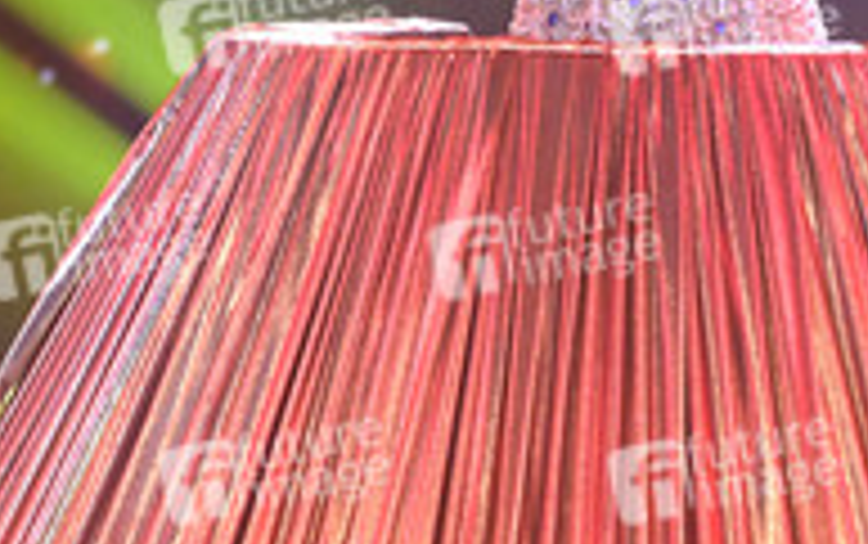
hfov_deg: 1.8
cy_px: -90
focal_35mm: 1188
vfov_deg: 1.1
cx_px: 605
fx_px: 28128
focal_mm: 500
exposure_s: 1/500
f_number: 5.6
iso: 8000
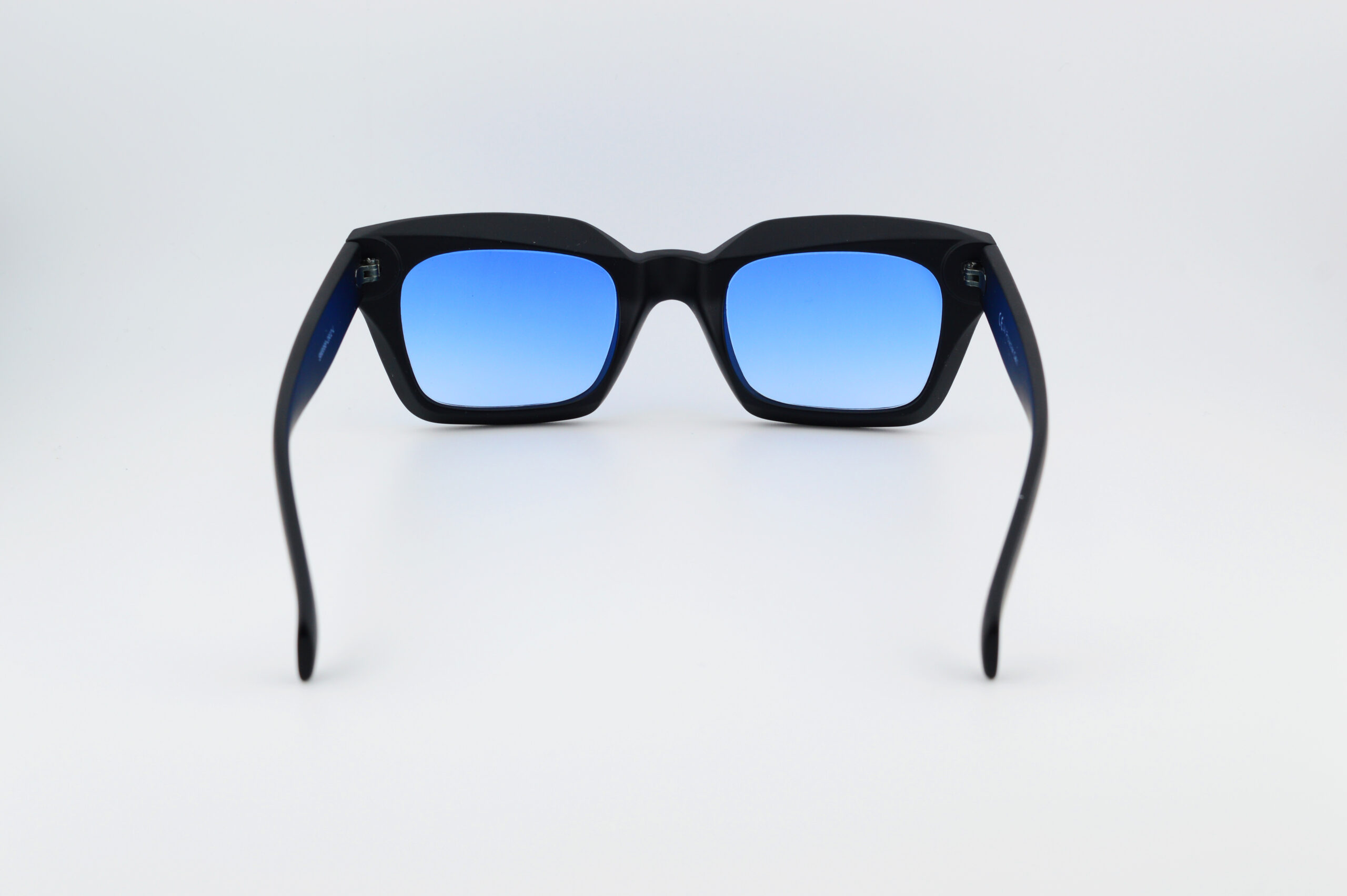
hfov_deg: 33.4
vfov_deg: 22.6
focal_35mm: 60
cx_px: 674
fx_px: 2243
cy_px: 448
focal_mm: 40
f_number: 11
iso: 200
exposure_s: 1/125
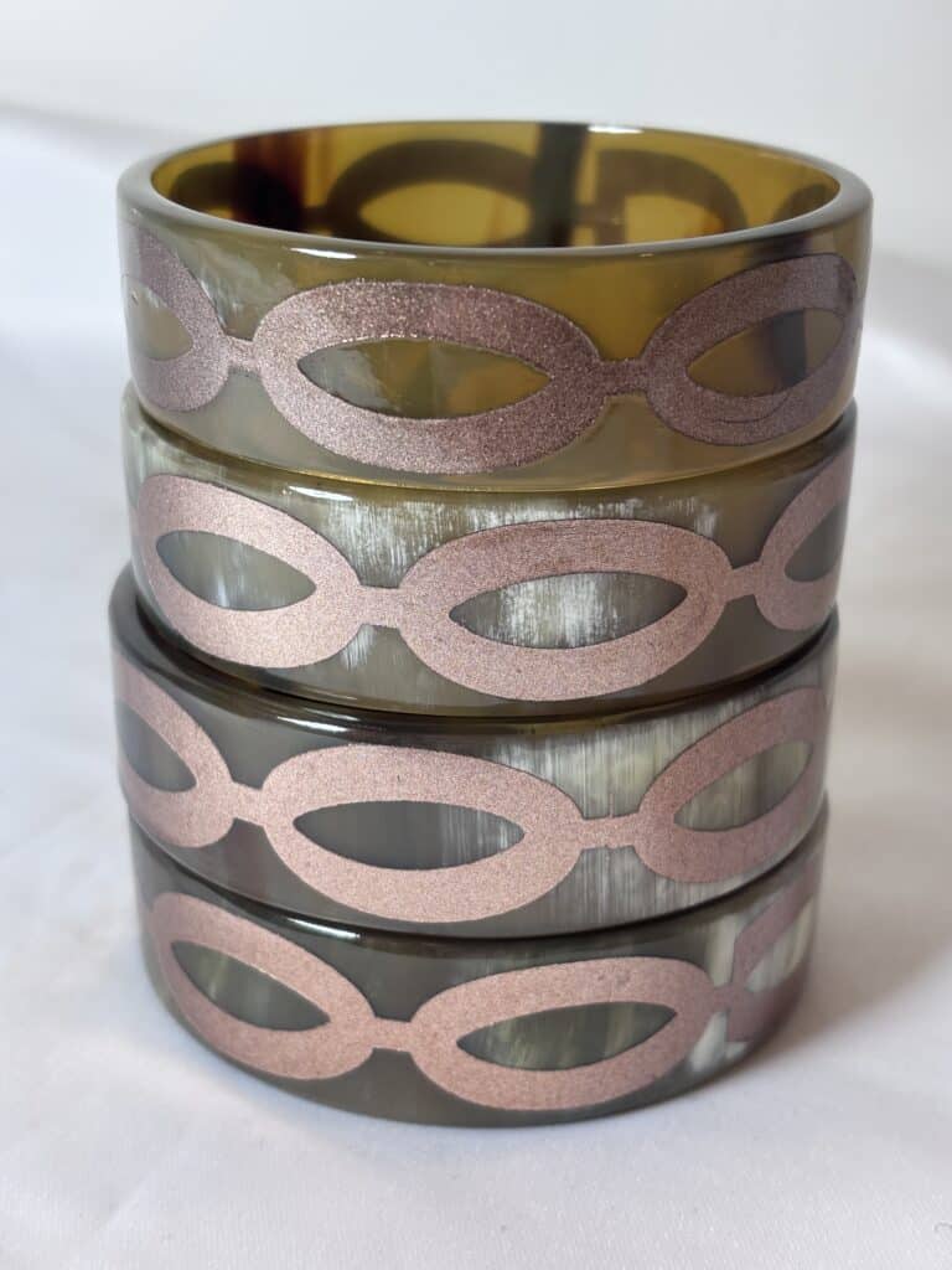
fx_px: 1907
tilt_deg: -23.1
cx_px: 476
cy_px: 635
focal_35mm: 52
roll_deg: -1.2
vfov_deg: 36.8
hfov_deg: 28.0
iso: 40
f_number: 1.6
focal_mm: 5.96
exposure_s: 1/100
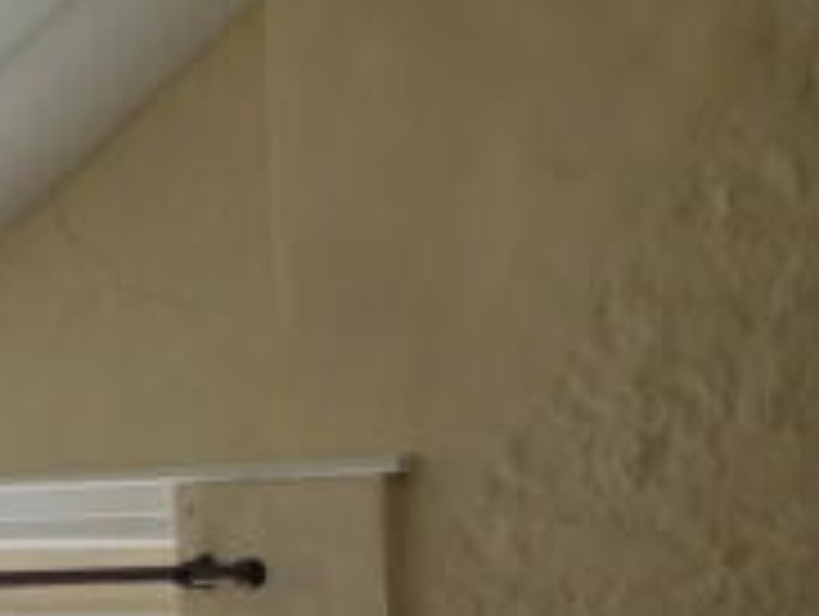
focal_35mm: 80
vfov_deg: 17.4
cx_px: 281
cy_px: 794
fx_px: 1895
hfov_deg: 24.3
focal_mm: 4.5
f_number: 3.4
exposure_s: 1/125
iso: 125
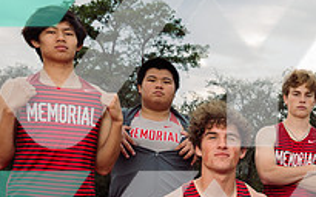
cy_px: 253
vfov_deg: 15.9
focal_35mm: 78
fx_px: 672
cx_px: 322
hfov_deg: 25.1
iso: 125
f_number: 7.1
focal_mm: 27
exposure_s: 1/200
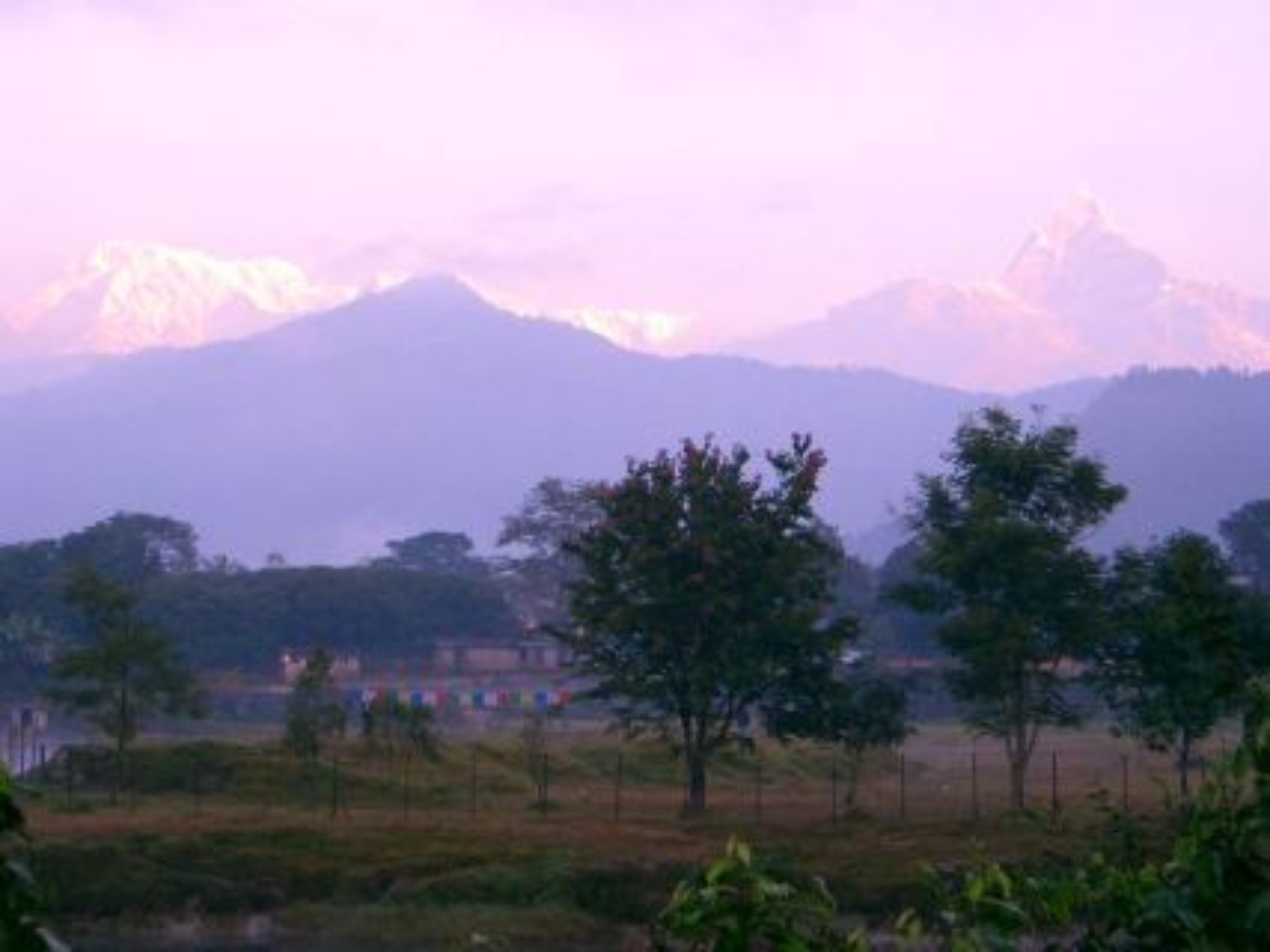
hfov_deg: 28.2
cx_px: 635
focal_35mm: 69
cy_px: 476
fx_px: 2531
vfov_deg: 21.3
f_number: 3.7
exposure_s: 1/80
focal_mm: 14.2
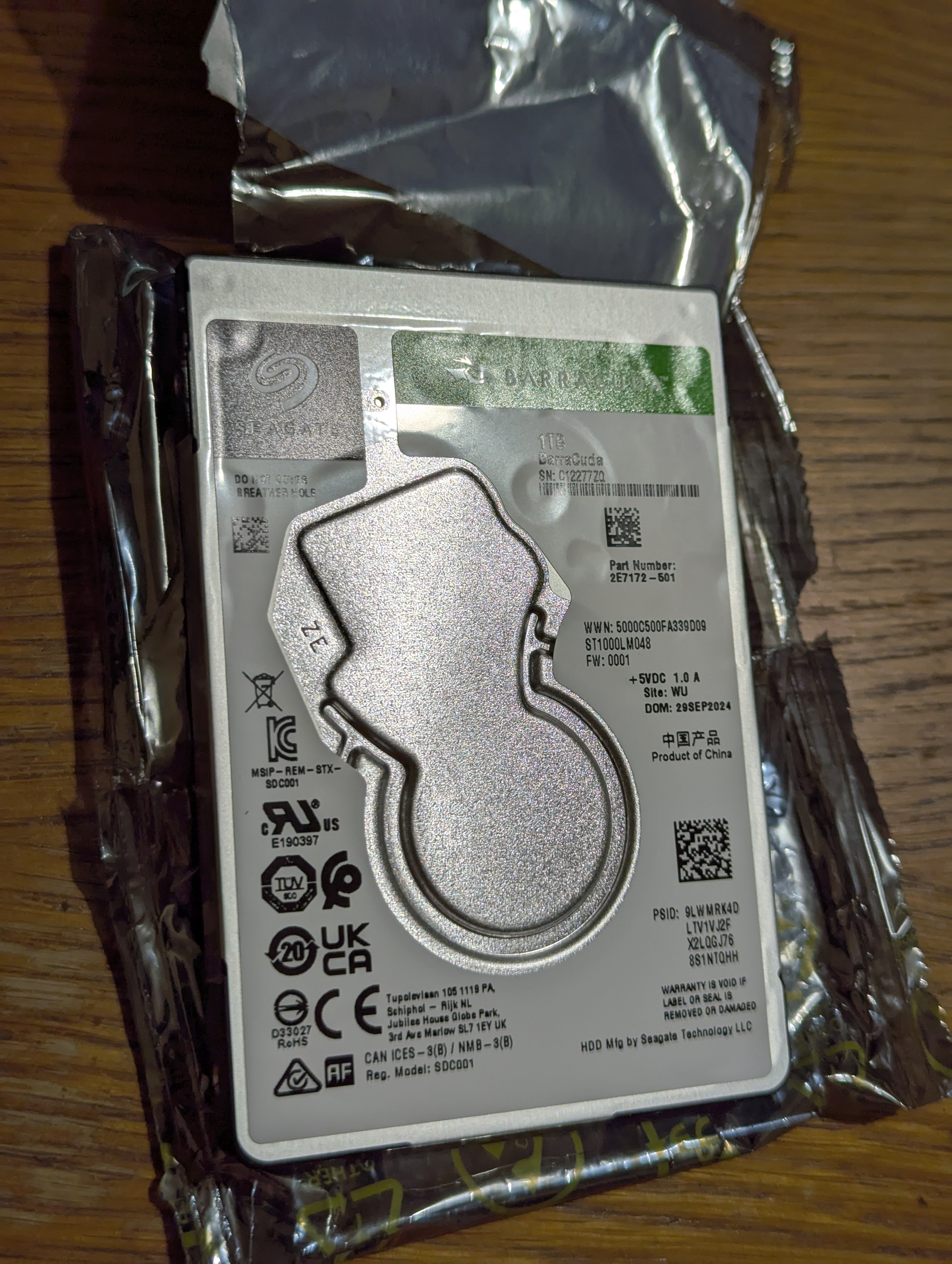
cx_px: 476
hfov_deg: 30.3
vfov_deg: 39.6
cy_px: 632
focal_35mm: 48
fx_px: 1756
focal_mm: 6.81
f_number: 1.85
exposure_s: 1/119
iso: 47
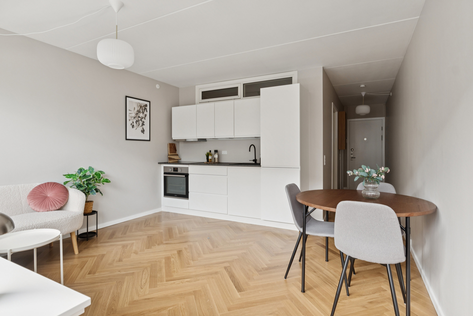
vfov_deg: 65.2
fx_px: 246
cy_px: 158
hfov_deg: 87.7
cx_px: 236
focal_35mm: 19
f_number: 7.1
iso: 250
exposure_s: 1/25
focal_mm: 12.5
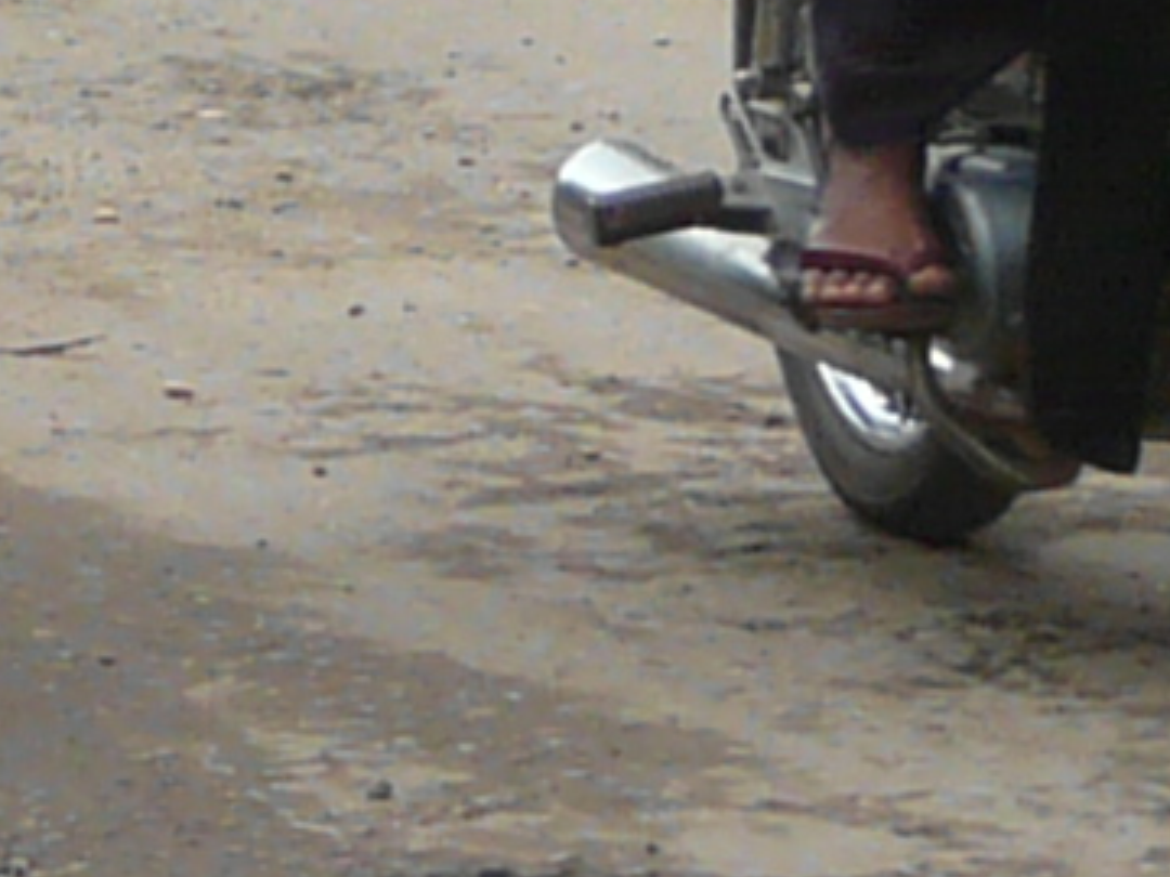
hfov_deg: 3.3
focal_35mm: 597
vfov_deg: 2.5
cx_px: -783
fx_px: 20178
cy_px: -1611
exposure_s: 1/500
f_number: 3.2
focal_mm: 10.8
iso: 100
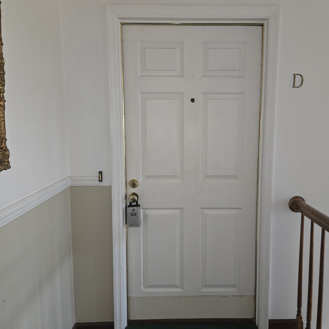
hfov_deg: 57.2
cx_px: 179
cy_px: 159
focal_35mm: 28
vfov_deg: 57.3
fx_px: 301
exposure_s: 1/40
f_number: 1.8
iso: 100
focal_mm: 5.4
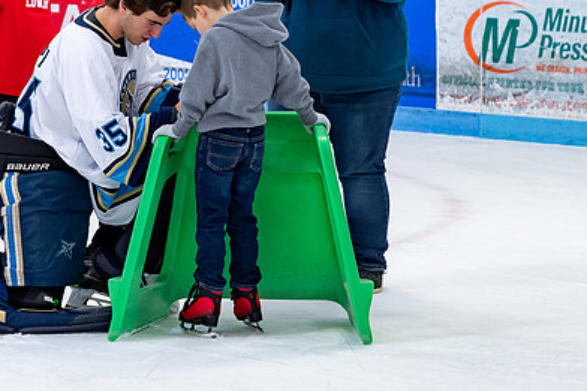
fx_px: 3211
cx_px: 191
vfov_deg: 7.0
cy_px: 119
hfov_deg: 10.4
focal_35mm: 197
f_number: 4
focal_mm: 68
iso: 400
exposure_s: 1/250
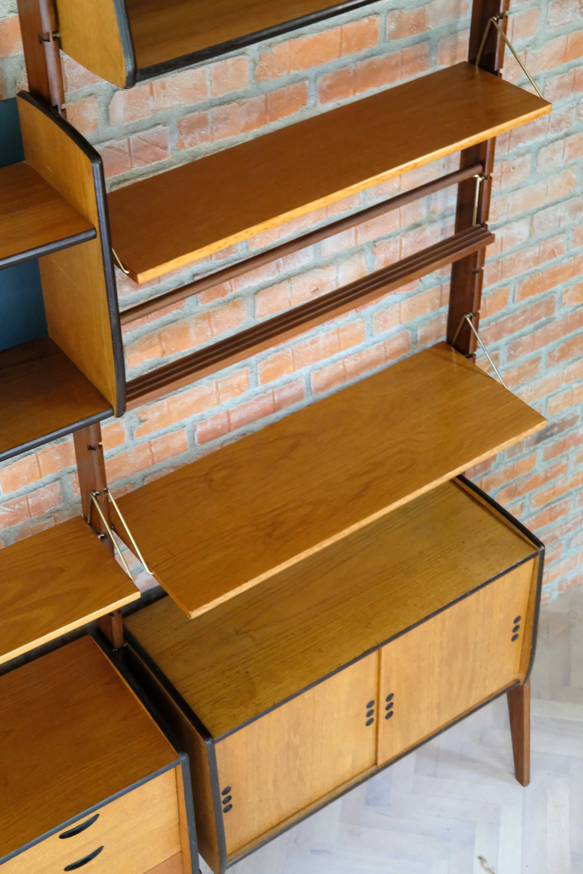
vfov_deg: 37.5
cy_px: 437
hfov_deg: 25.5
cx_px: 292
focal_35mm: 53
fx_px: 1287
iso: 6400
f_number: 5.6
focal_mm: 35
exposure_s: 1/125
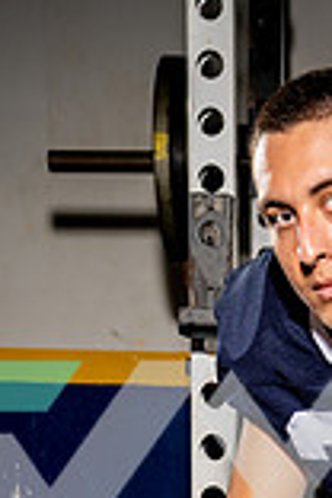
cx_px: 367
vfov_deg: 17.6
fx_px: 1480
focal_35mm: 107
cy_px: 686
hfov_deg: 12.6
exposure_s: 1/250
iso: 200
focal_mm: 37
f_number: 4.5
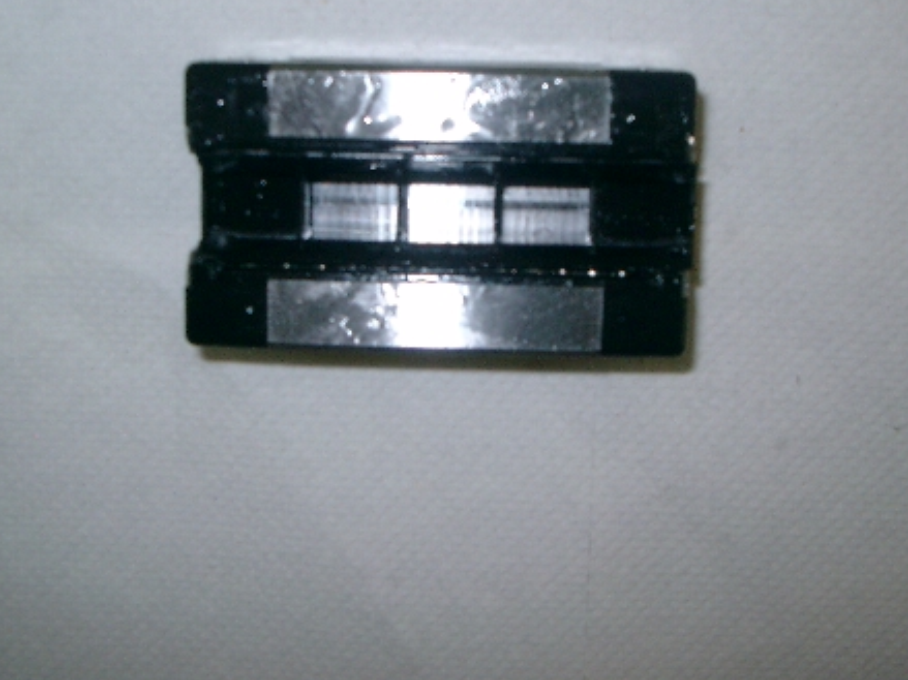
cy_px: 252
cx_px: 467
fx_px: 1416
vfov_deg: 26.9
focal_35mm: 54
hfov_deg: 35.5
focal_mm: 7.6
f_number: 5
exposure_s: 1/60
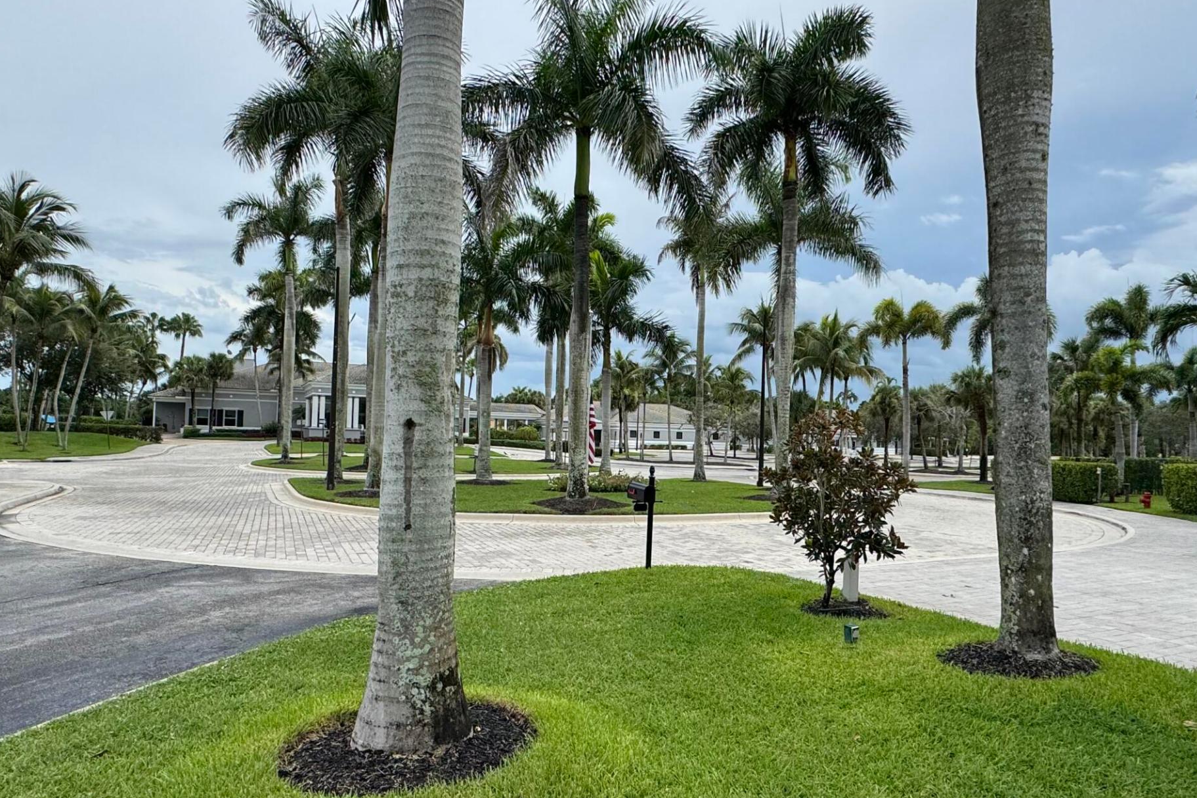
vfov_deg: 55.1
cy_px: 410
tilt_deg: +2.1
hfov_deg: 76.1
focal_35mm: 23
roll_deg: -1.1
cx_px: 603
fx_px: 765
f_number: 2.2
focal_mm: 2.22
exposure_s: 1/1143
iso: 50
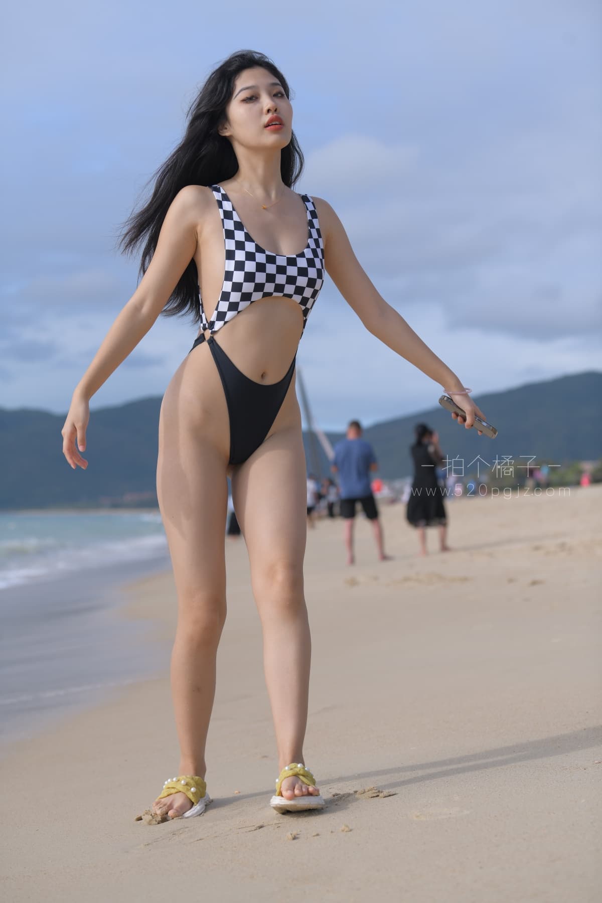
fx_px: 1756
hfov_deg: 19.5
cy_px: 452
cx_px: 301
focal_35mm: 70
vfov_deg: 28.8
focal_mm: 70
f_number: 4
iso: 140
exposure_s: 1/2000
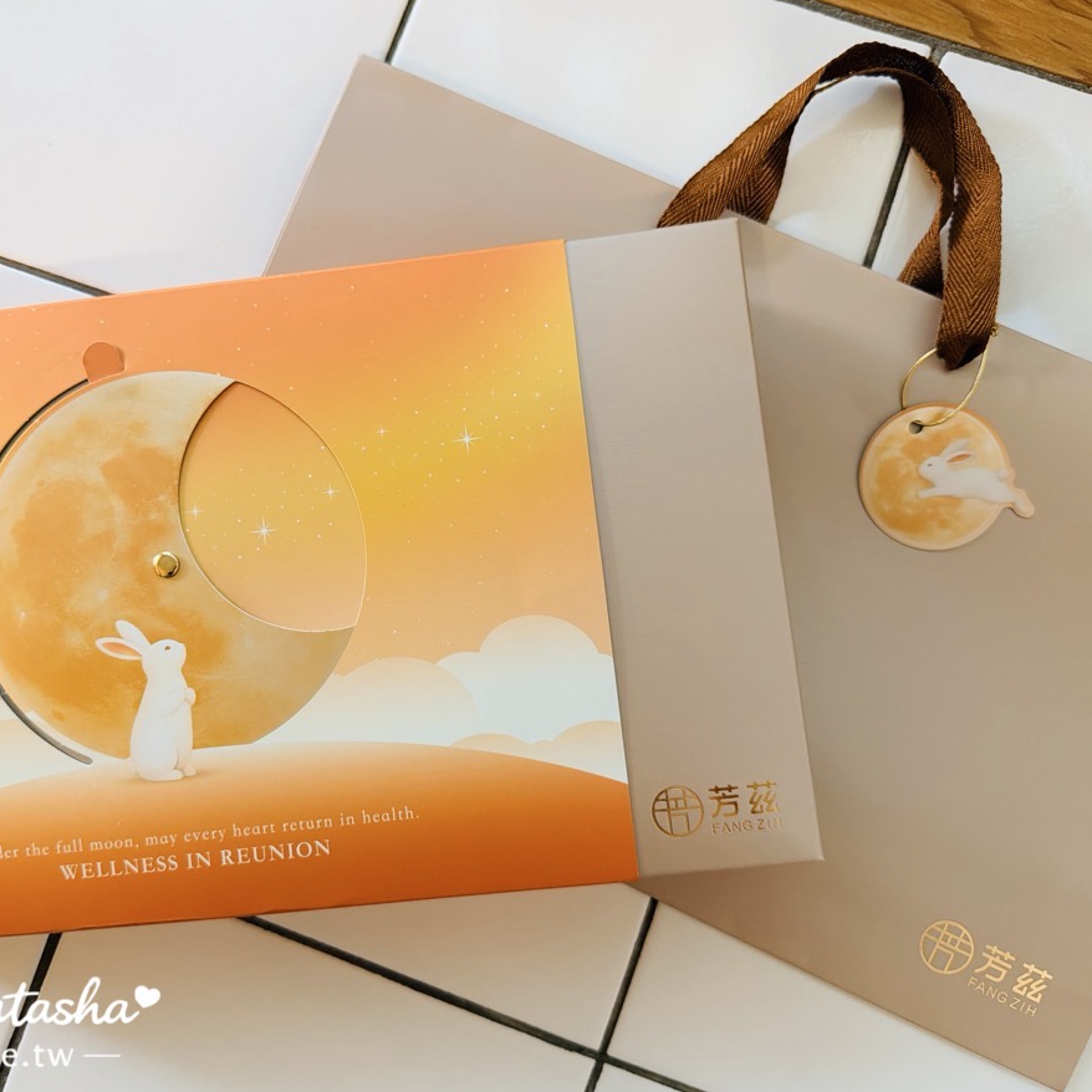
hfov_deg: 55.3
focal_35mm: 29
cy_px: 548
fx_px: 1035
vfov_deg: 55.6
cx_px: 442
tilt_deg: -83.8
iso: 200
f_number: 1.78
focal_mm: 6.76
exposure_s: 1/60
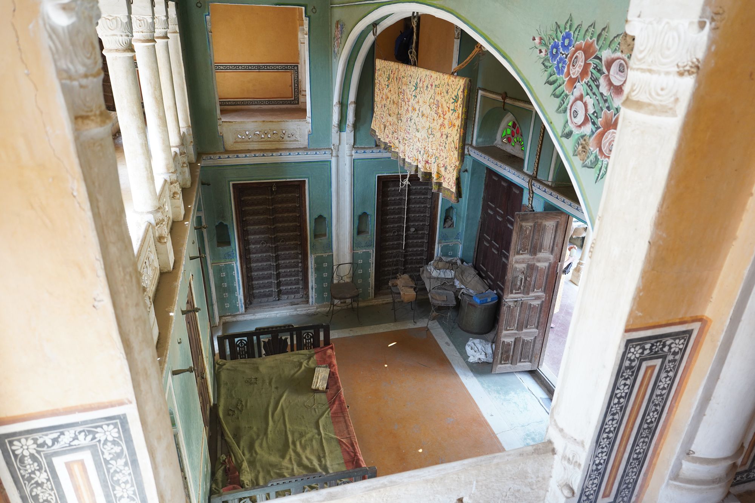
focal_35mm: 24
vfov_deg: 53.1
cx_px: 378
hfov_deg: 73.7
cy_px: 252
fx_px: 503
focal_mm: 24
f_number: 4
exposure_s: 1/100
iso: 800
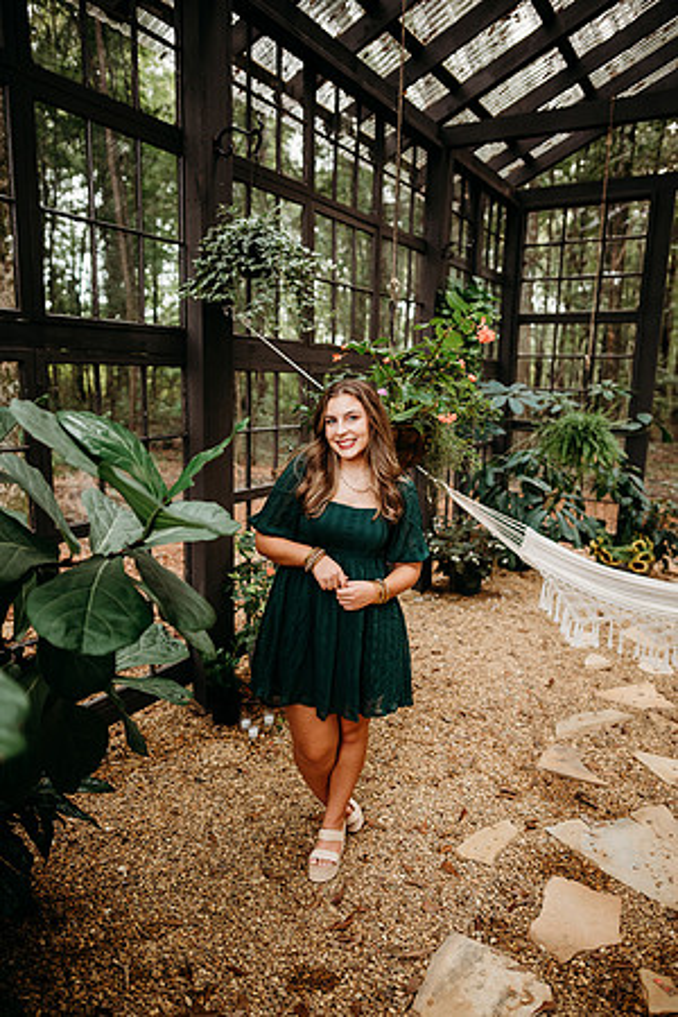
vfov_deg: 73.7
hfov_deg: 53.1
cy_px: 508
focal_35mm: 24
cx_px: 339
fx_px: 678
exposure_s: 1/320
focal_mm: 24
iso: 400
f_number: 2.2
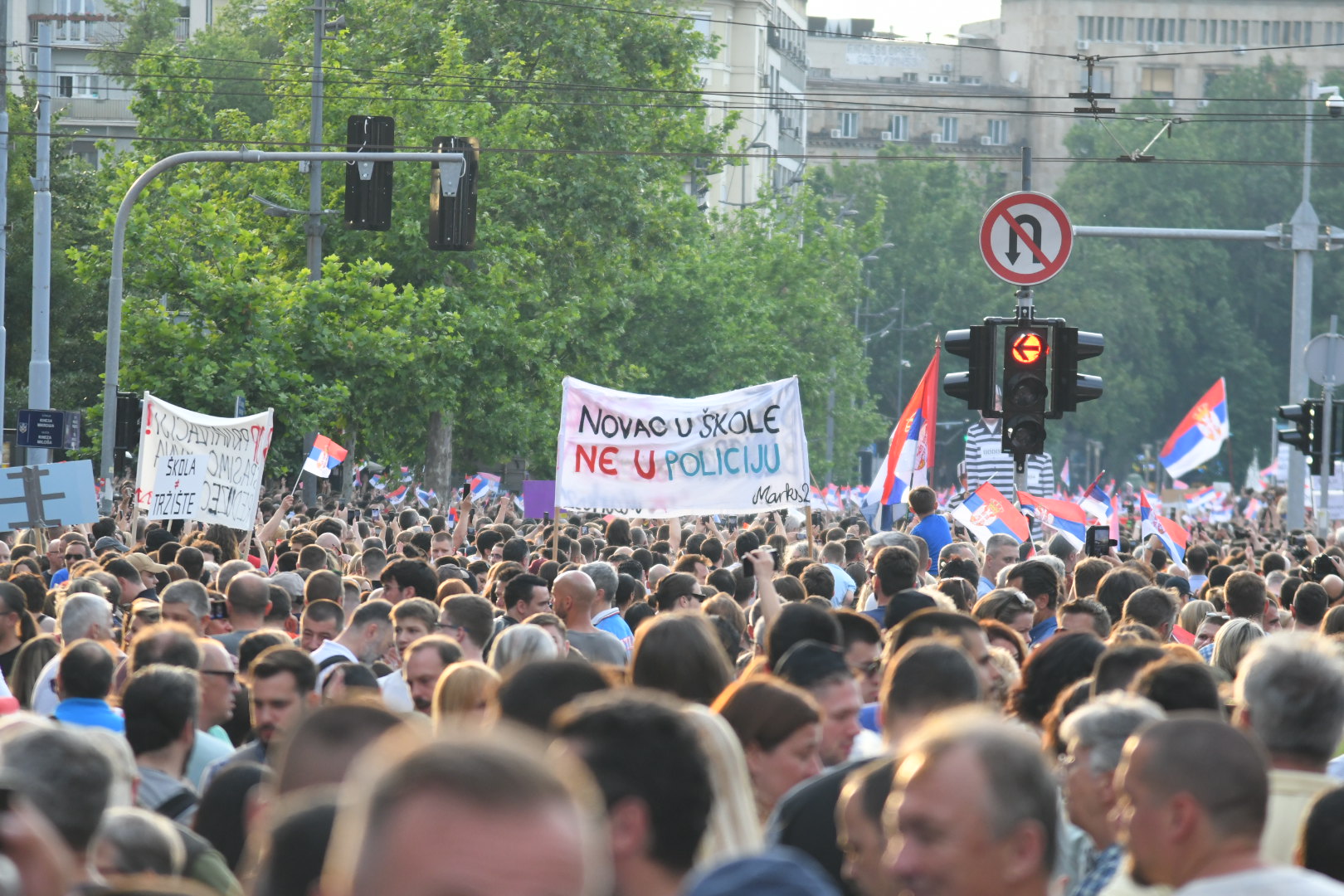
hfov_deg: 11.4
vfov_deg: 7.6
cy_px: 448
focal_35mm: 180
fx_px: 6719
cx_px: 672
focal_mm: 120
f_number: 4
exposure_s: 1/800
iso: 1000
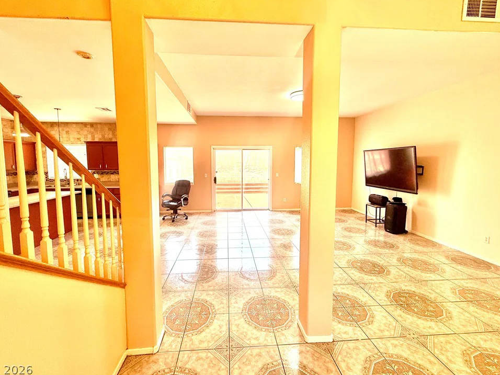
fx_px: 217
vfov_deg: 81.7
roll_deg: +0.1
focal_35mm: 15
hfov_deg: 98.1
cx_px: 243
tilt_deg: -4.6
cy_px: 177
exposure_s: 1/132
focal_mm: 2.22
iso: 64
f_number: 2.2
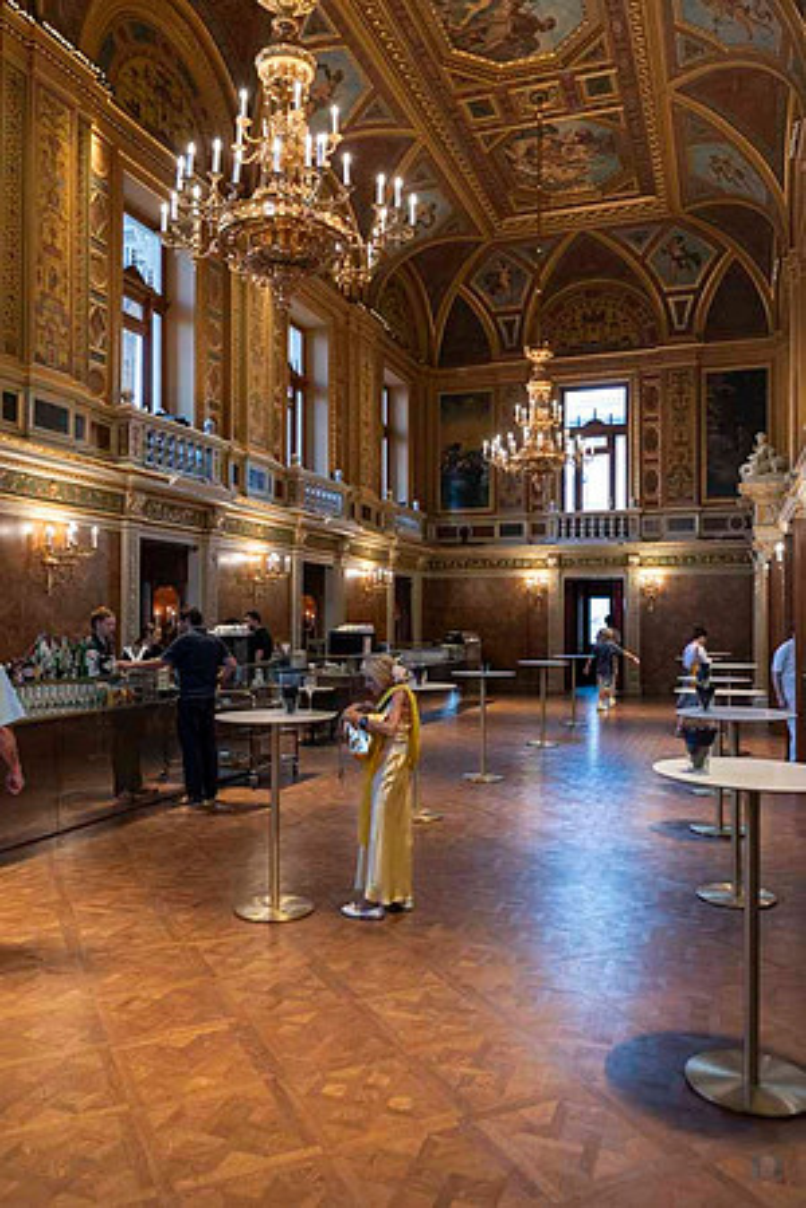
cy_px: 604
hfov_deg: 49.6
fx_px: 873
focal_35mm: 26
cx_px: 403
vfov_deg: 69.4
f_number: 4
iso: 1100
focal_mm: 26
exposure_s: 1/60
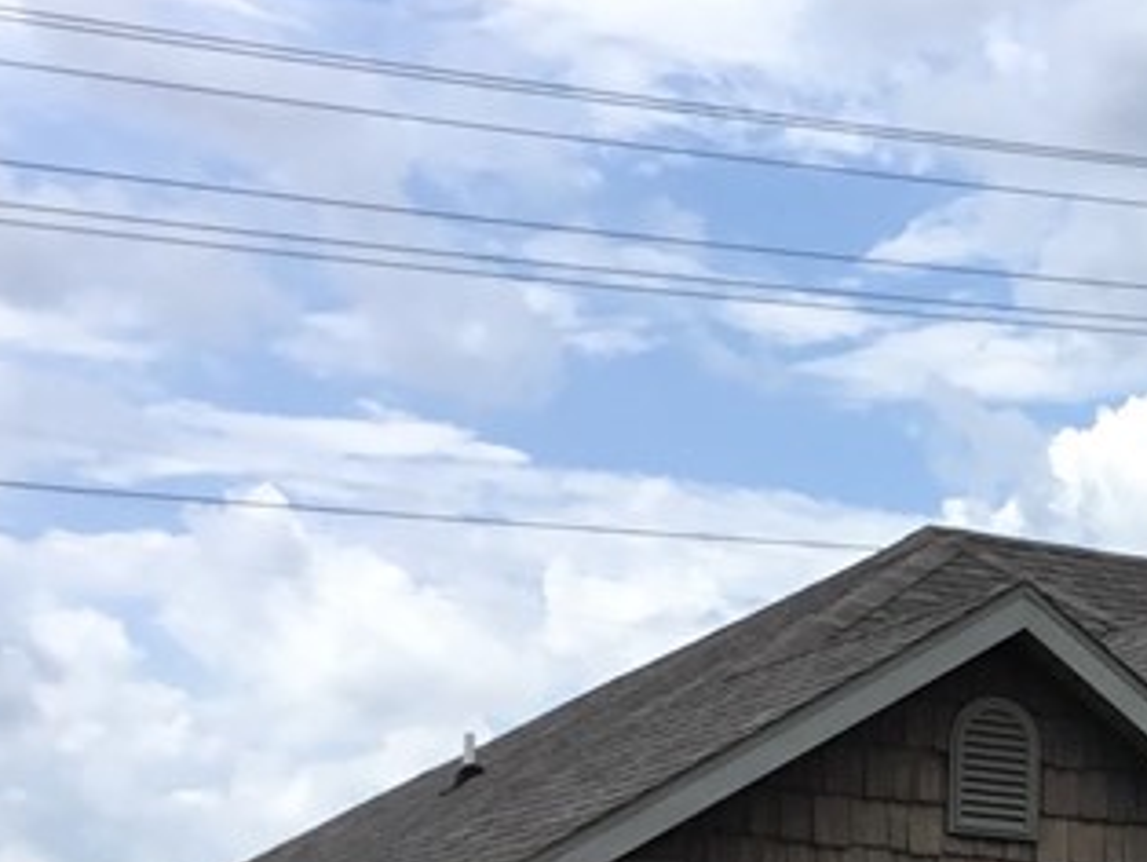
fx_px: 3349
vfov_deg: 13.9
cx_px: 1720
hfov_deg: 17.5
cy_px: 1209
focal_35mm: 101
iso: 25
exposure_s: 1/1431
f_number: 2.4
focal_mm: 3.3
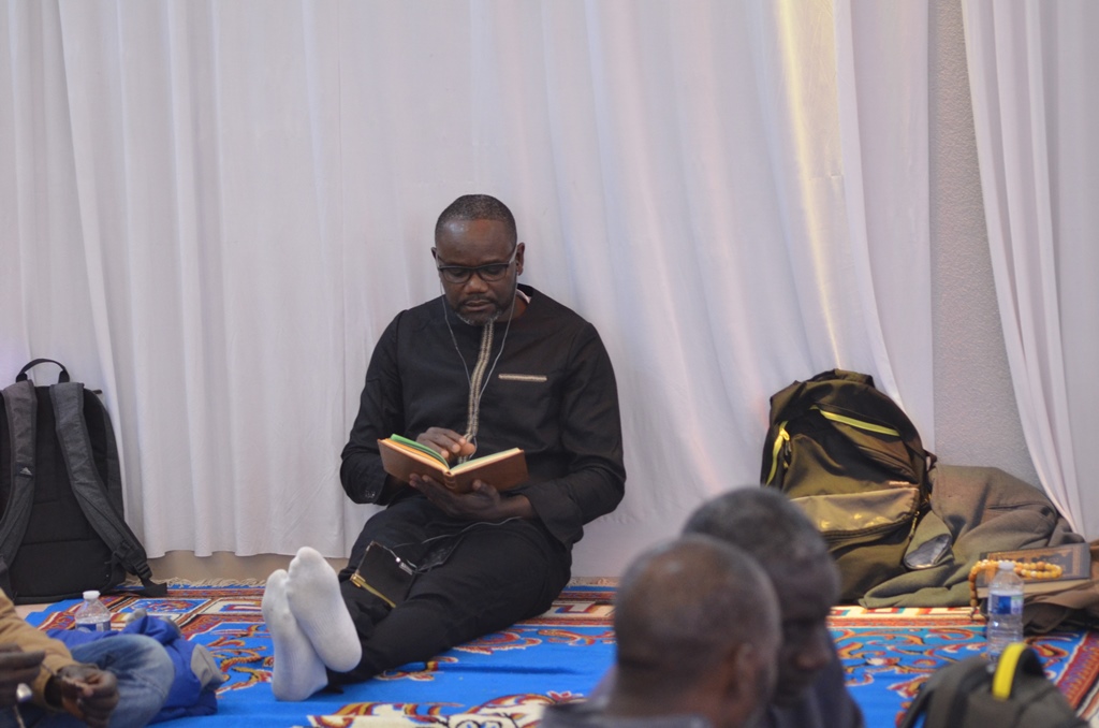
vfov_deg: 9.6
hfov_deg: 14.4
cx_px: 550
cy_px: 364
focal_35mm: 142
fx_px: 4341
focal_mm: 95
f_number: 4
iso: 1600
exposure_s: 1/100
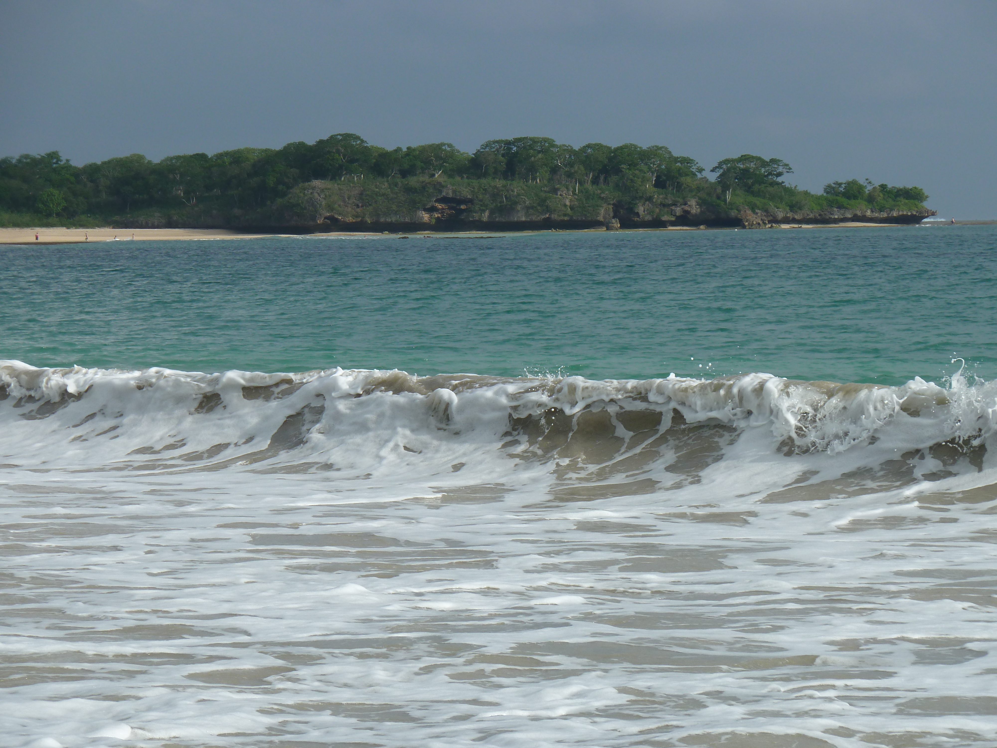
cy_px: 374
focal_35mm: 158
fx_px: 4551
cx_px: 498
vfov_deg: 9.4
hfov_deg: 12.5
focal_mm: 25.9
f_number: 5.6
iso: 80
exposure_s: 1/500
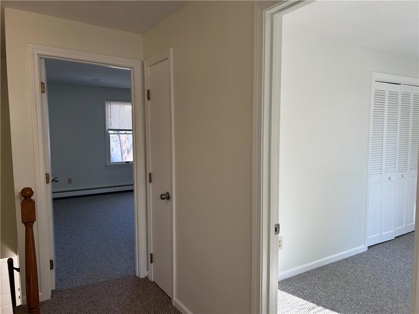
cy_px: 157
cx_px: 210
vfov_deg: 53.1
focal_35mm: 26
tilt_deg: -4.0
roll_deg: -0.2
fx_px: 315
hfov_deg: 67.3
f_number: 1.5
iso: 40
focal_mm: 5.7
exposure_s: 1/120
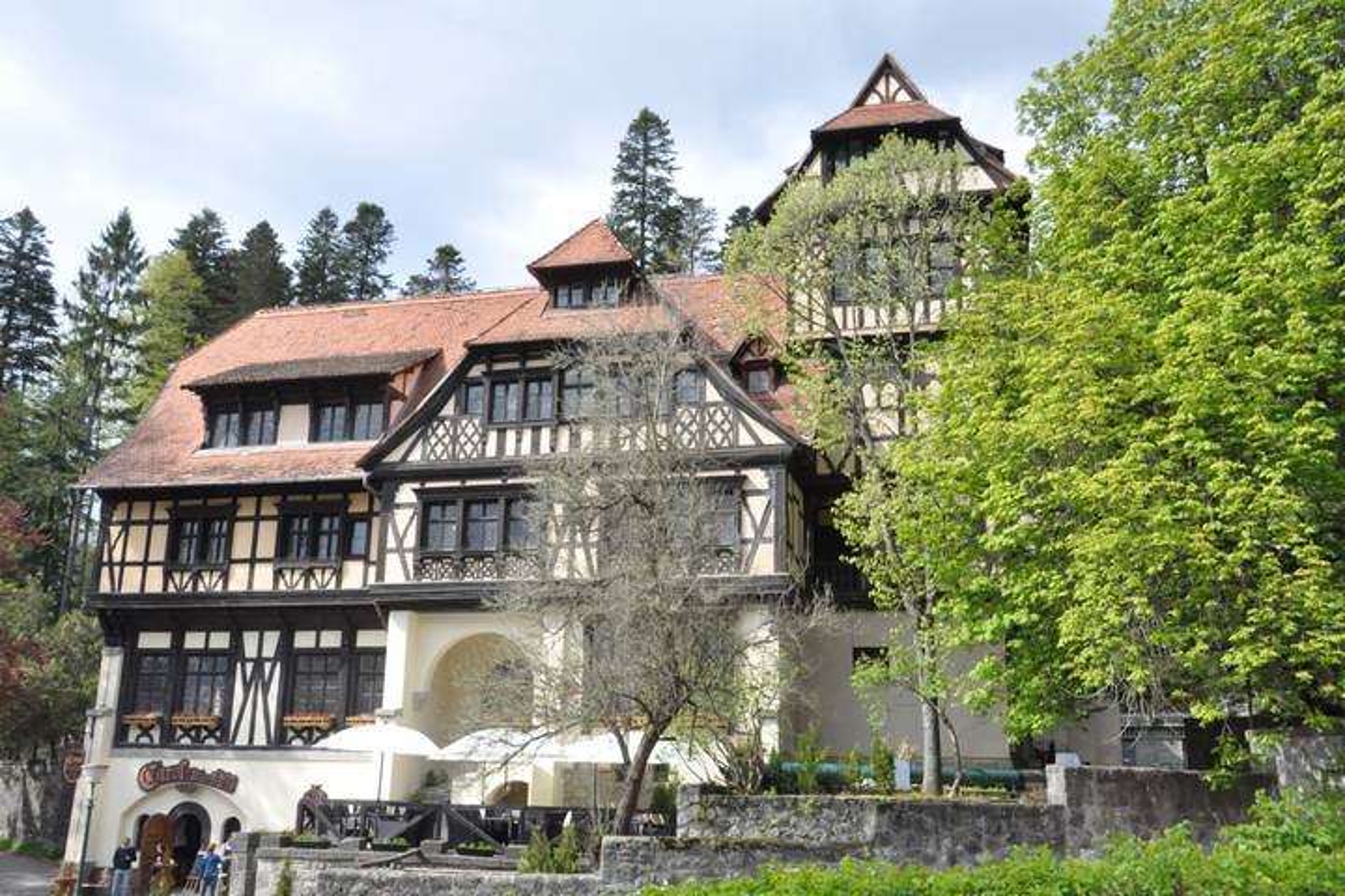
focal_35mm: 33
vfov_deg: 40.0
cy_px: 448
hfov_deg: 57.2
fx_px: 1233
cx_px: 672
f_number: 8
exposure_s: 1/4000
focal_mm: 22
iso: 3200
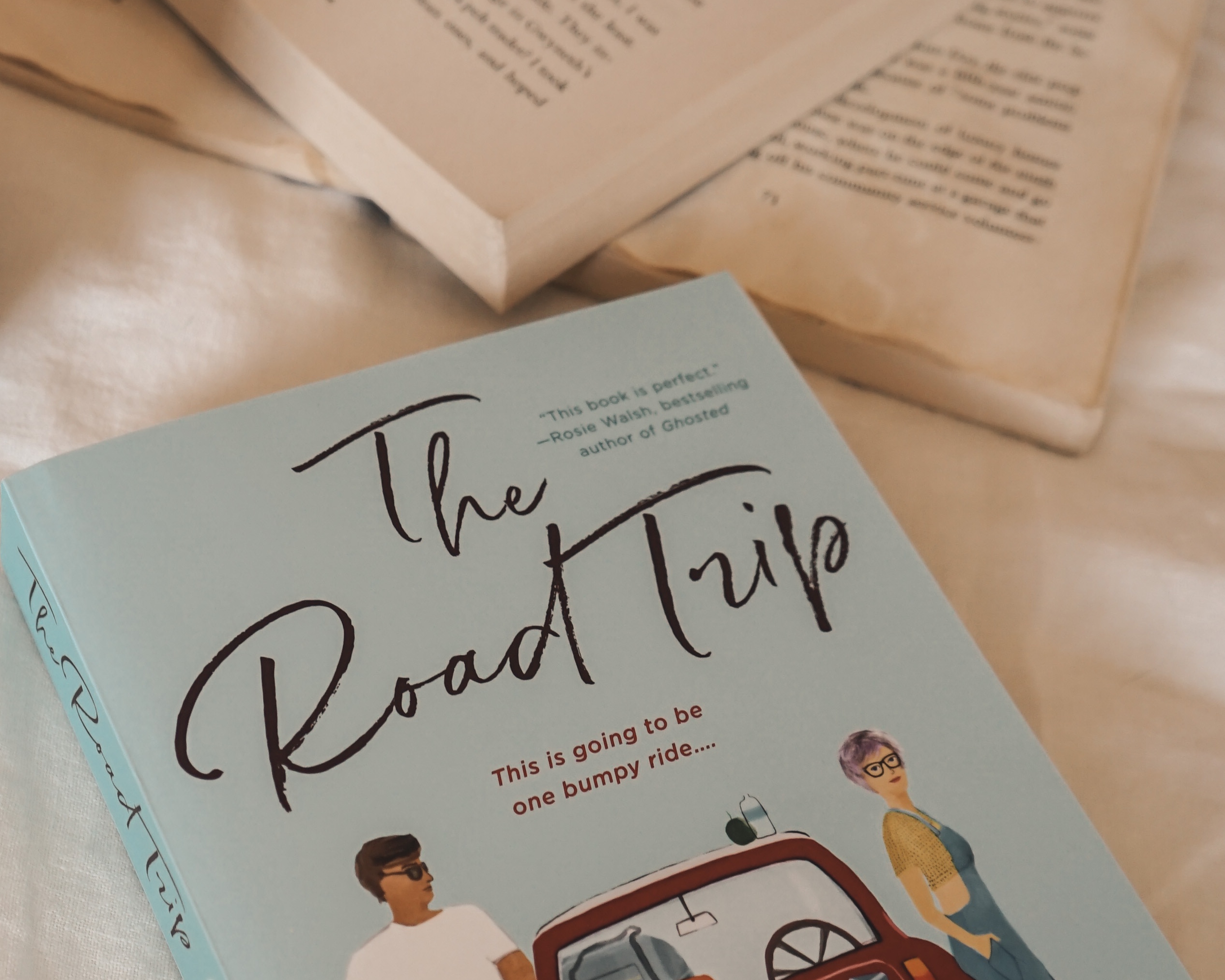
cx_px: 348
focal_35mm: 69
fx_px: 2502
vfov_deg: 22.1
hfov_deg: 27.2
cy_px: 627
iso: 500
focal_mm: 31
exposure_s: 1/60
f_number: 4
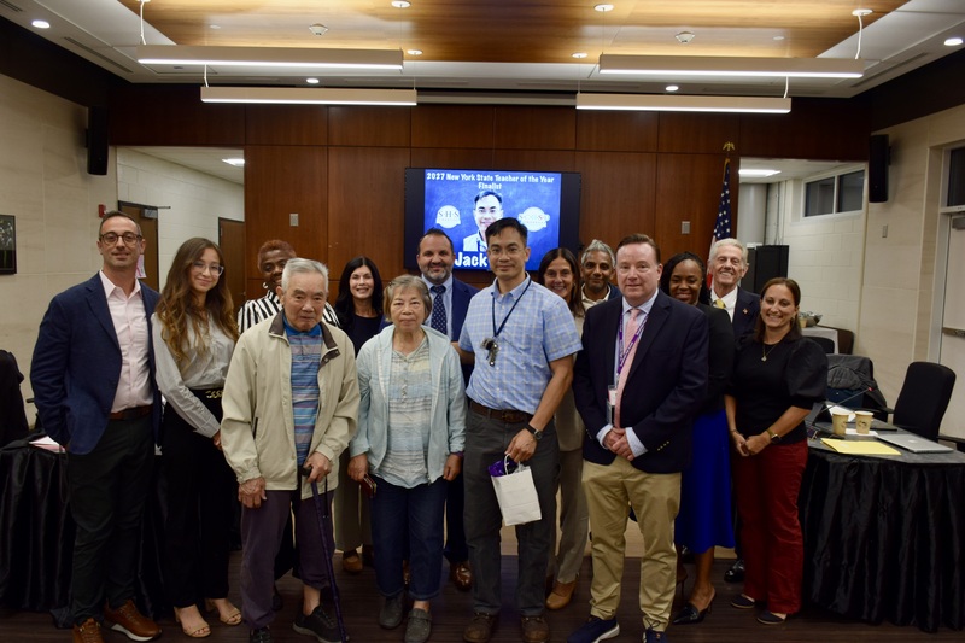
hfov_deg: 67.4
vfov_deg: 47.9
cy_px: 322
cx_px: 482
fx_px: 724
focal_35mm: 27
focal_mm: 18
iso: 400
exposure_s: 1/60
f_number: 4.5
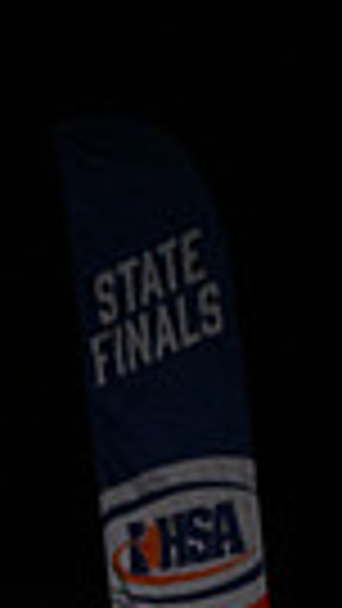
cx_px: -850
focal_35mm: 415
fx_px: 6686
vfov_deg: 5.2
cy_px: 790
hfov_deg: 2.9
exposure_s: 1/1000
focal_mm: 92
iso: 8000
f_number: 4
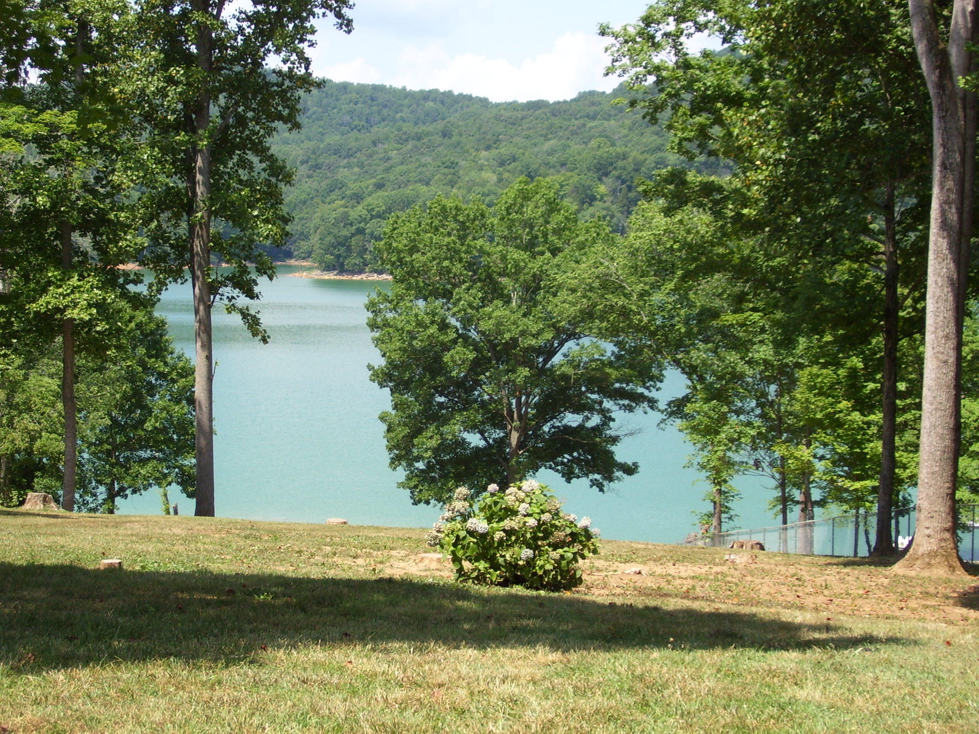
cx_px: 490
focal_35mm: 70
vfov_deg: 21.0
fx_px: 1980
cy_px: 367
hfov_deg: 27.8
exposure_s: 1/500
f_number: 4
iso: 80
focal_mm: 11.6
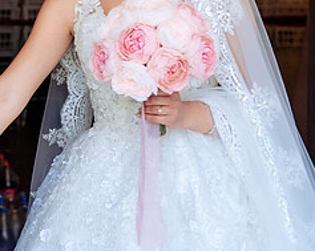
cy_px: 23
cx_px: -59
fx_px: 1108
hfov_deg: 15.6
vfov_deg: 12.8
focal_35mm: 119
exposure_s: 1/200
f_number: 3.5
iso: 500
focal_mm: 50
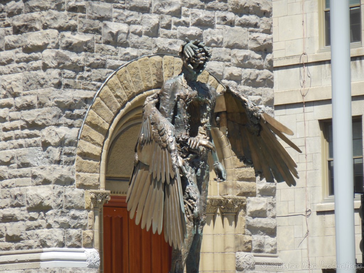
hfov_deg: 7.9
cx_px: 182
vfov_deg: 5.9
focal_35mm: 250
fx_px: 2629
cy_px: 136
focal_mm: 45
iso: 125
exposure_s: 1/320
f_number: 5.8
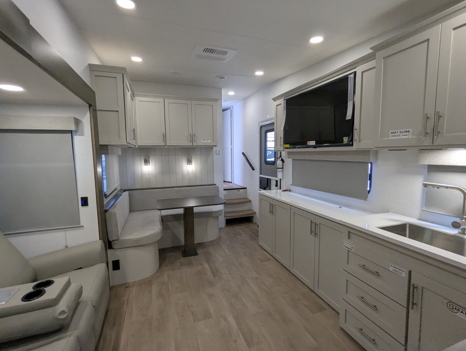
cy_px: 176
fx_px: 216
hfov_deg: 94.4
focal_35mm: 16
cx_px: 233
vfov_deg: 78.2
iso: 298
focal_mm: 2.35
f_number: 2.2
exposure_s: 1/186
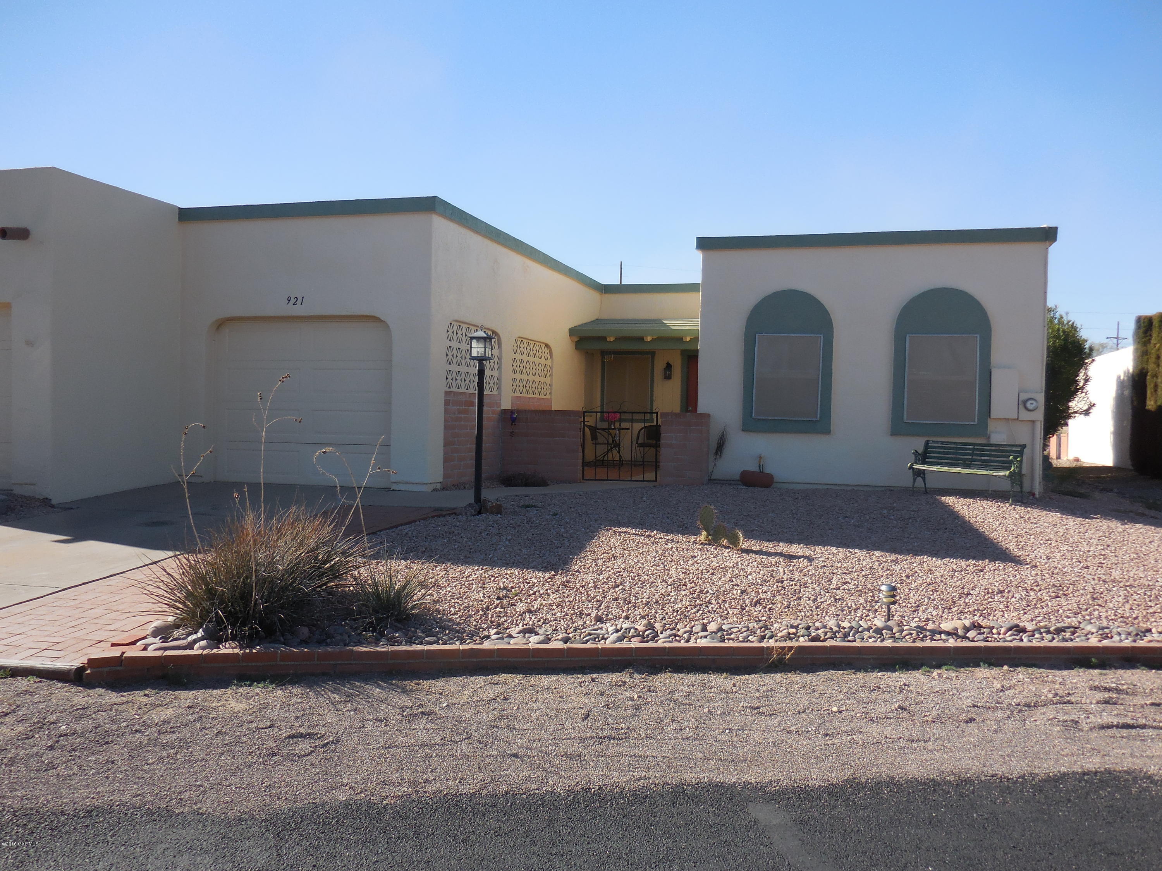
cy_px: 436
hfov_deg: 63.4
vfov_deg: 49.7
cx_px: 581
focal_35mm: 28
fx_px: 940
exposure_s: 1/1000
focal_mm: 5
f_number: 3.5
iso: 125
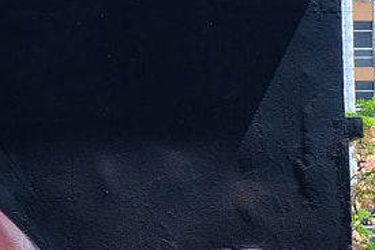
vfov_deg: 6.8
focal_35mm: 198
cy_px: 398
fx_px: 2061
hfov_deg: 9.0
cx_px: -634
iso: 400
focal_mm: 22.7
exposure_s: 1/200
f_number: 5
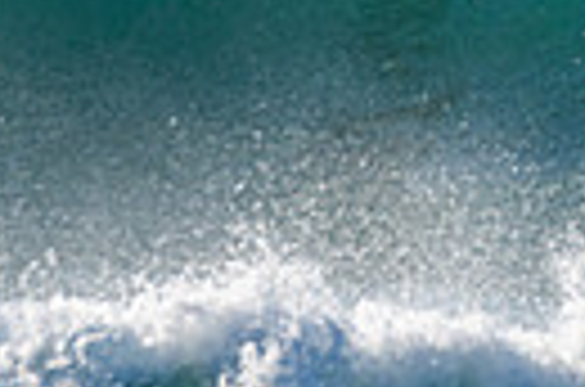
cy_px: -176
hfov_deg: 0.8
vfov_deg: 0.5
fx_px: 44433
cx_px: 446
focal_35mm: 2741
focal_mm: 500
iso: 64
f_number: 8
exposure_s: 1/320
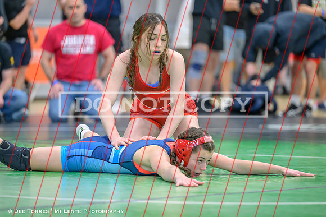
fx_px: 1600
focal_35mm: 177
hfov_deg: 11.6
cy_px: 103
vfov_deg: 7.8
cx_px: 159
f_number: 2.8
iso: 2500
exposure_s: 1/640
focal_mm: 165
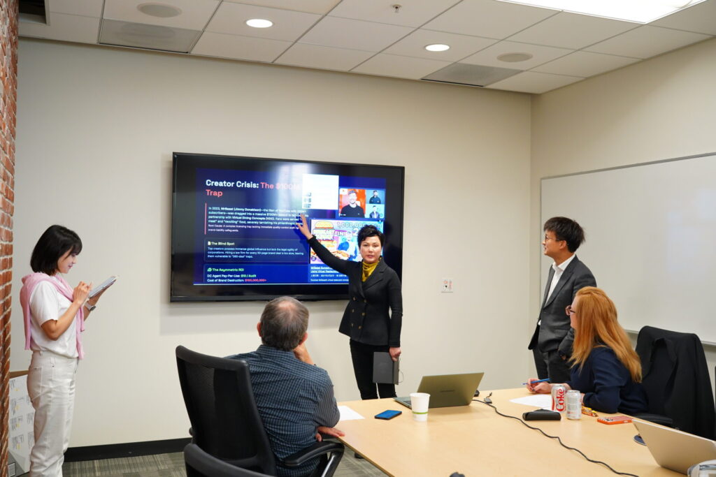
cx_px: 358
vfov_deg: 37.9
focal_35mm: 35
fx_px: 696
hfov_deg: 54.4
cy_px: 238
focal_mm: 35
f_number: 5.6
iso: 1600
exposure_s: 1/40
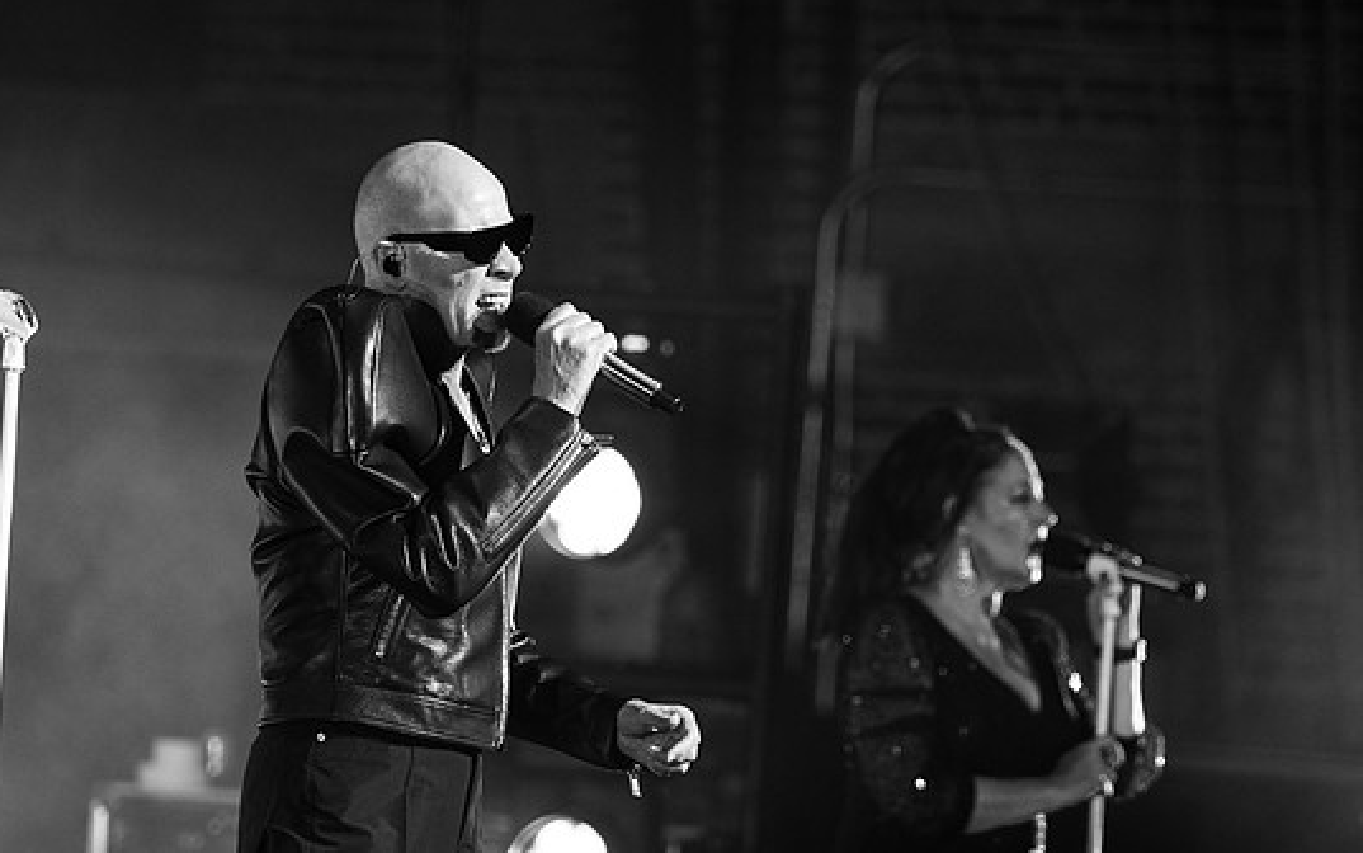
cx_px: 711
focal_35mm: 411
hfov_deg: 5.1
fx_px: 15272
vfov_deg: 3.2
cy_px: 375
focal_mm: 310
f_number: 5.6
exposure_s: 1/200
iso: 4000
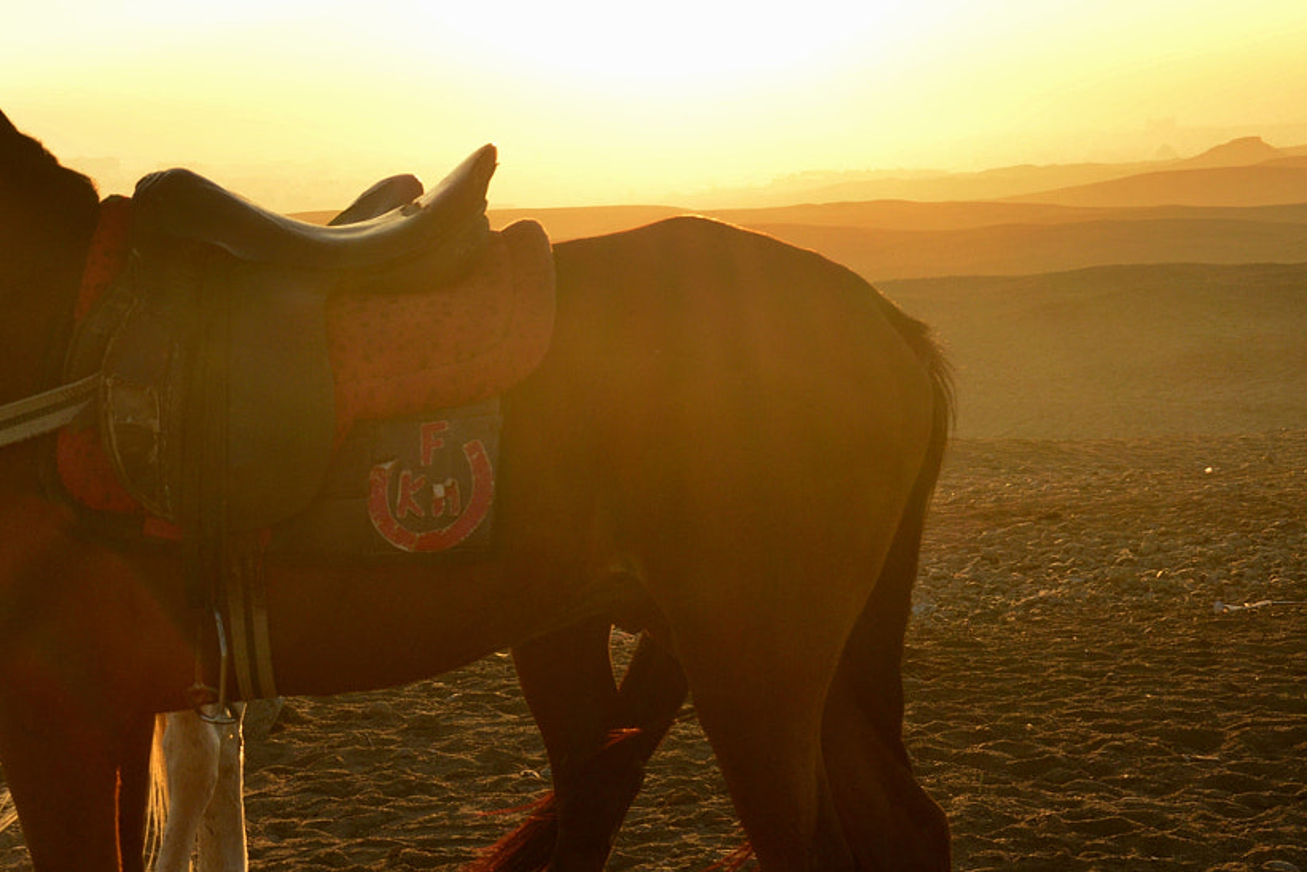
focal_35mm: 78
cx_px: 64
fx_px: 2833
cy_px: 589
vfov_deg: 17.5
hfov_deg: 25.0
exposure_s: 1/320
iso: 640
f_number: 9
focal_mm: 40
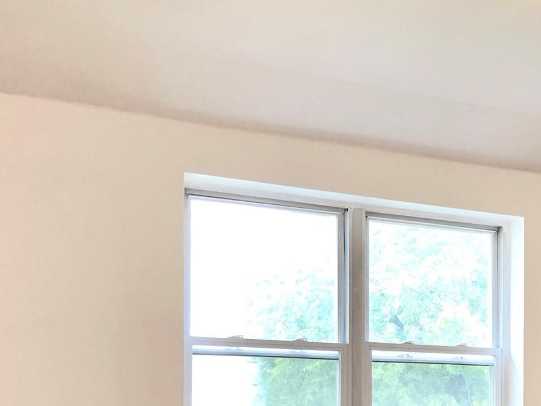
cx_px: 531
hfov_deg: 28.2
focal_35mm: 65
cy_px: 412
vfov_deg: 21.7
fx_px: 1016
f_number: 1.8
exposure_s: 1/40
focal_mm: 4
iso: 25
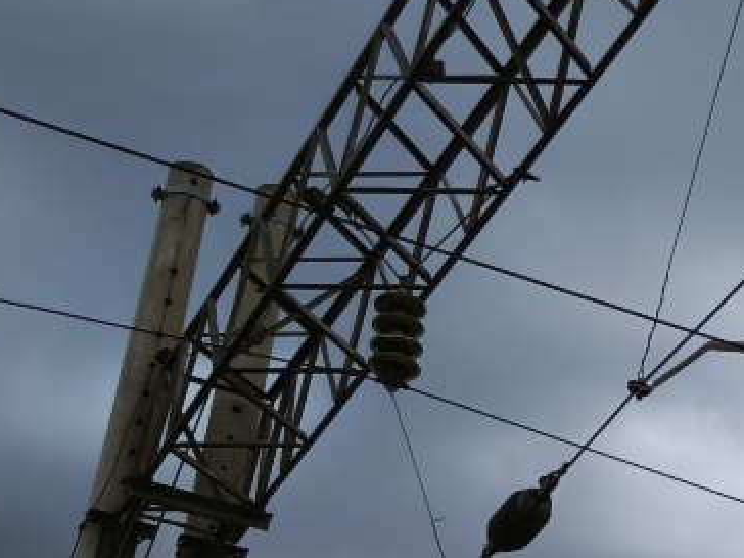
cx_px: 1507
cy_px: 633
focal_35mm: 99
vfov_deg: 14.5
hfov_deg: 15.6
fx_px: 2128
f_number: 1.7
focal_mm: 5.35
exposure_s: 1/100
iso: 80
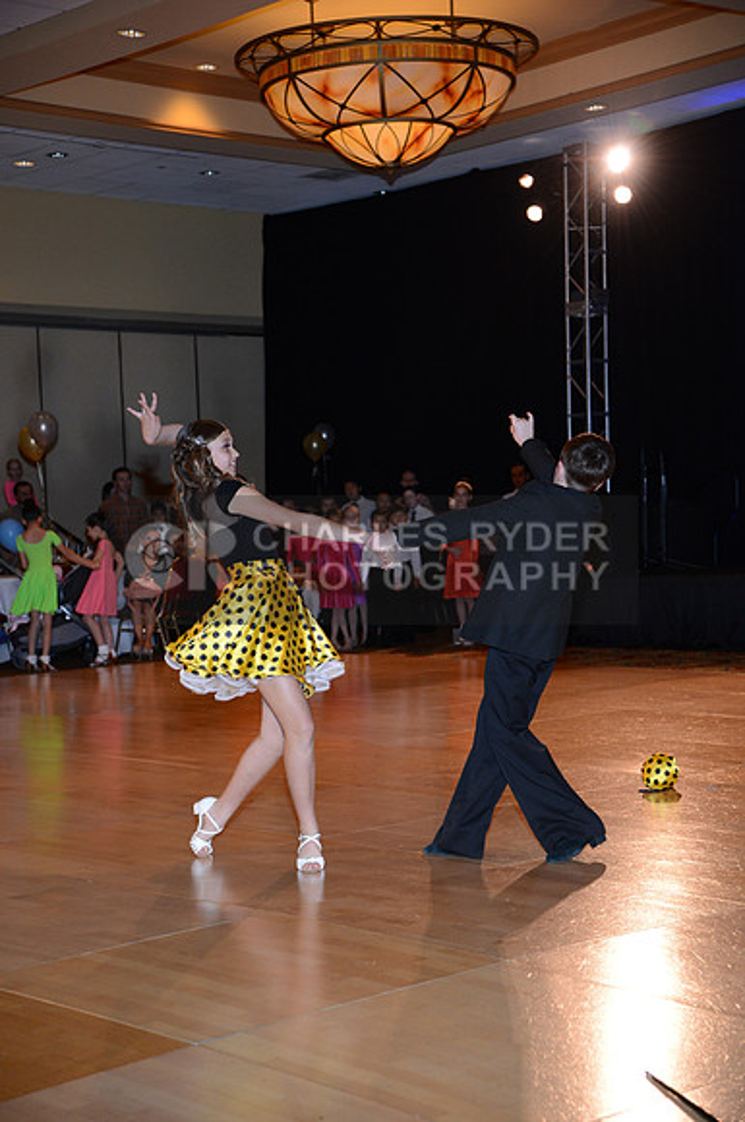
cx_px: 372
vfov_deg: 32.4
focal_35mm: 62
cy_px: 561
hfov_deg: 21.8
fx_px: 1930
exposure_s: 1/200
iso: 2000
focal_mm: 62
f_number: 4.5
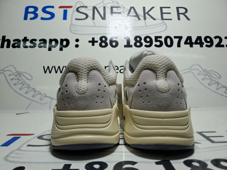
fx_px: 170
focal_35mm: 26
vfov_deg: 53.1
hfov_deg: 67.3
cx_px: 114
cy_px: 85
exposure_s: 1/697
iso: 50
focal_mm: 4.3
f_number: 1.5
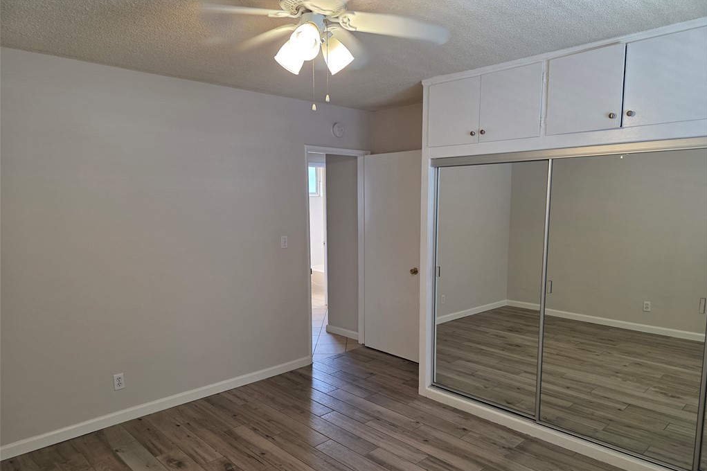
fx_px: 471
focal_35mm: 24
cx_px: 354
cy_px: 265
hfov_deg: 73.8
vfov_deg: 53.0
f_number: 1.7
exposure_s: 1/120
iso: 125
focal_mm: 6.3
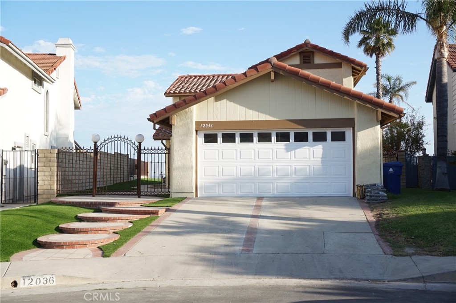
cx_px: 228
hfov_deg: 48.0
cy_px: 152
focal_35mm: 40
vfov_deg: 32.9
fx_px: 512
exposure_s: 1/125
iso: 100
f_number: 8
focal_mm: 27
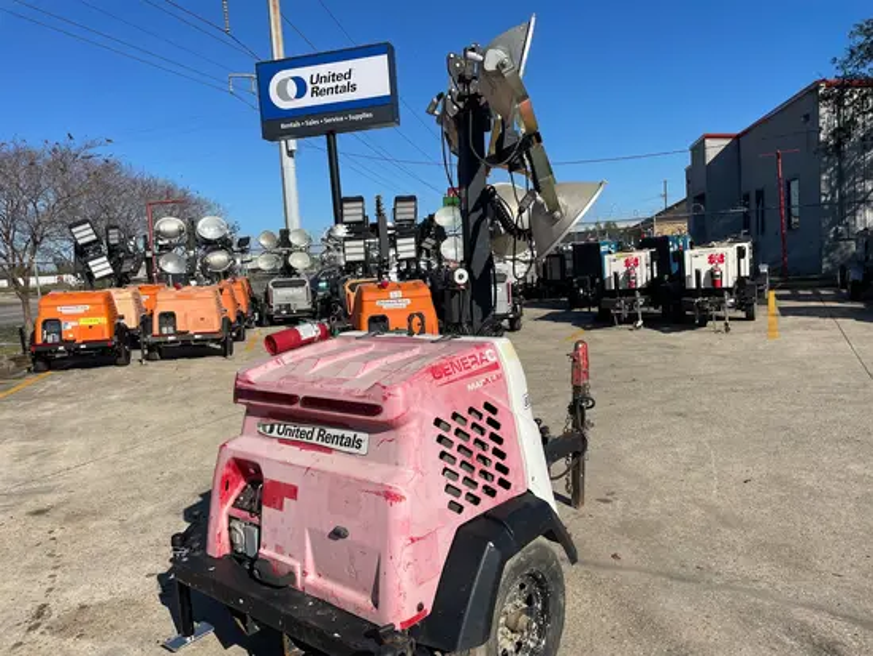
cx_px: 436
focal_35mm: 26
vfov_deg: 53.1
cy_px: 328
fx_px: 656
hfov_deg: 67.3
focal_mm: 4.2
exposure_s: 1/6135
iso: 32
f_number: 1.6
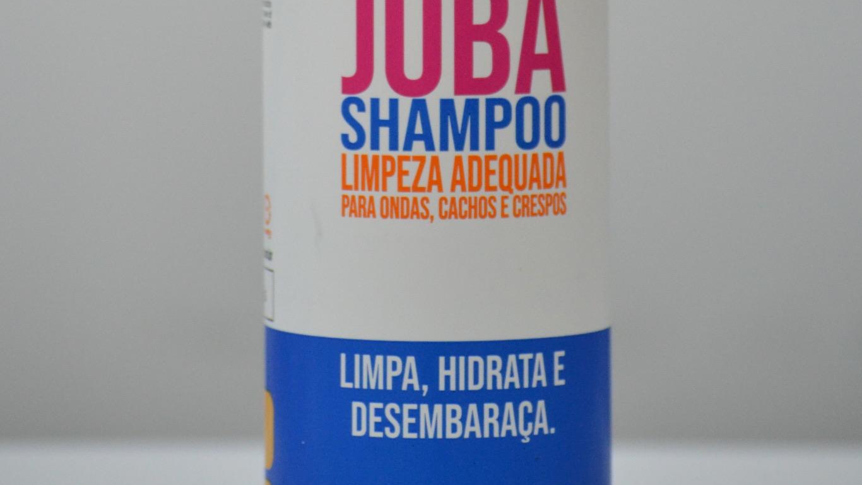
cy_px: -55
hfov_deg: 6.0
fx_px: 8179
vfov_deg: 3.4
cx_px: 434
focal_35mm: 358
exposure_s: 1/200
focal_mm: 135
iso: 1600
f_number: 5
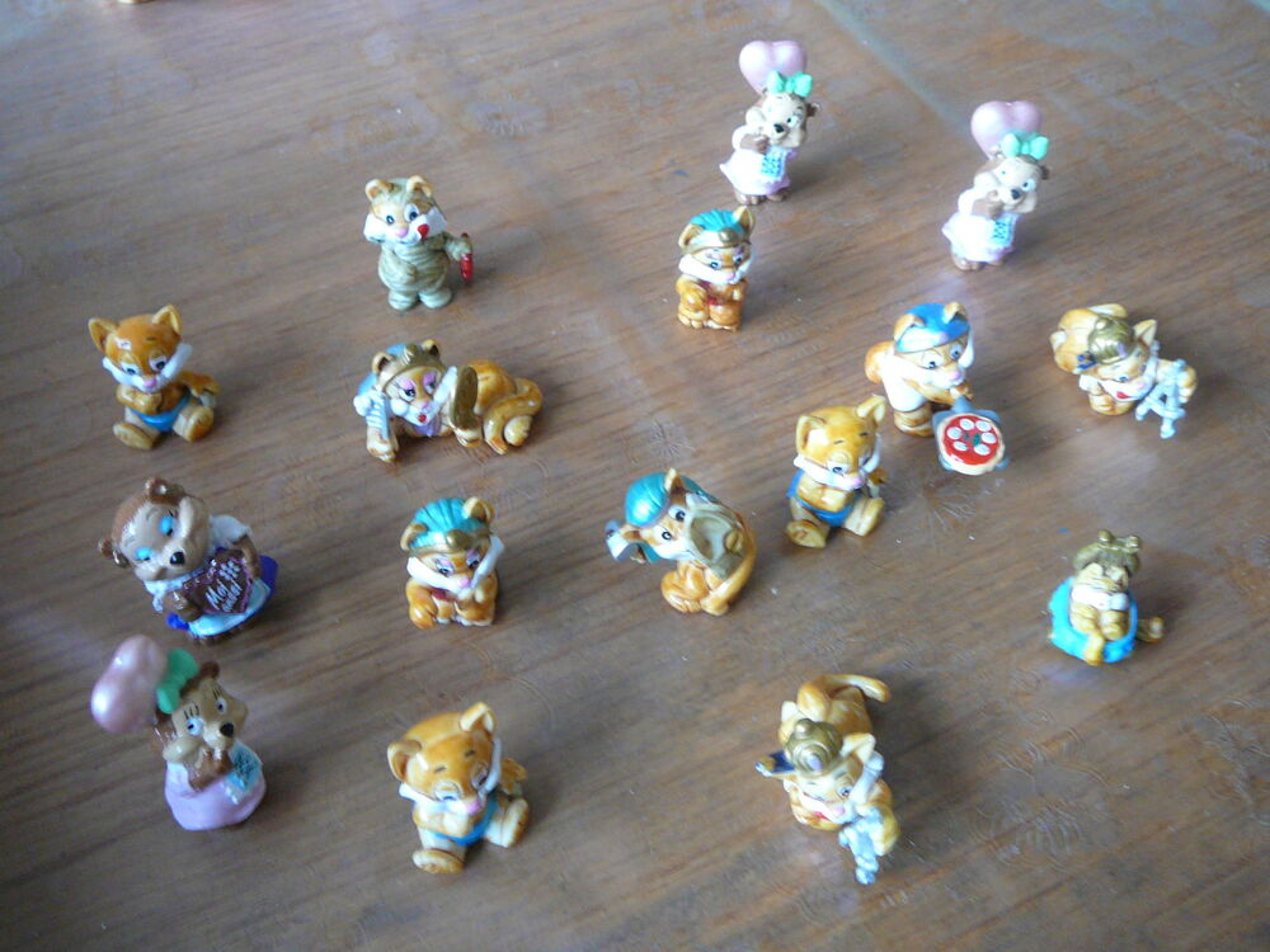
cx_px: 635
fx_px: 1284
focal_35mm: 35
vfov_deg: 40.7
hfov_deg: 52.6
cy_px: 476
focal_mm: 5.2
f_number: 2.8
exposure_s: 1/13
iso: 200
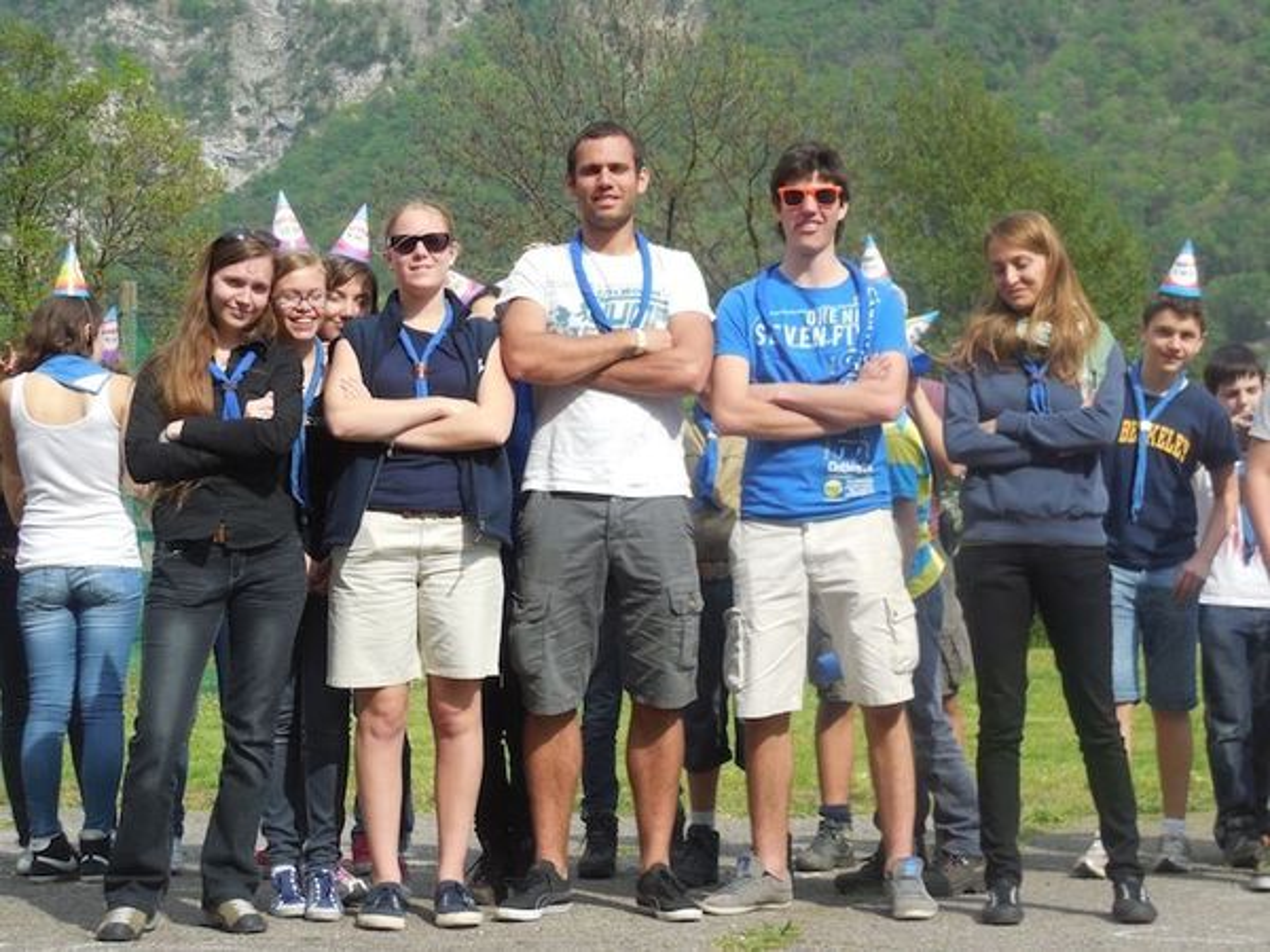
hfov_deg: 24.1
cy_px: 476
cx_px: 635
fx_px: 2972
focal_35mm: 81
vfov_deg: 18.2
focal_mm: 14.5
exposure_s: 1/640
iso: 125
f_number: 4.6
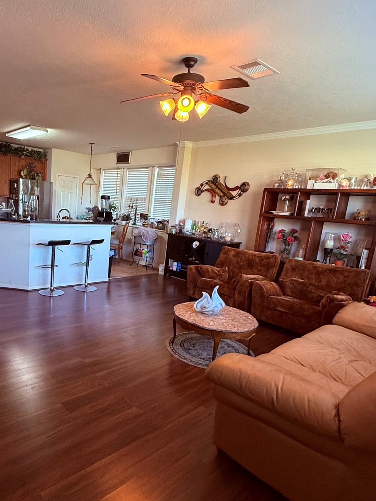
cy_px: 268
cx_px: 118
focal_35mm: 22
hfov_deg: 59.3
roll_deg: -4.3
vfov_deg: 76.3
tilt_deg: -10.5
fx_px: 319
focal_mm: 2.22
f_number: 2.2
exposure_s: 1/60
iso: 320
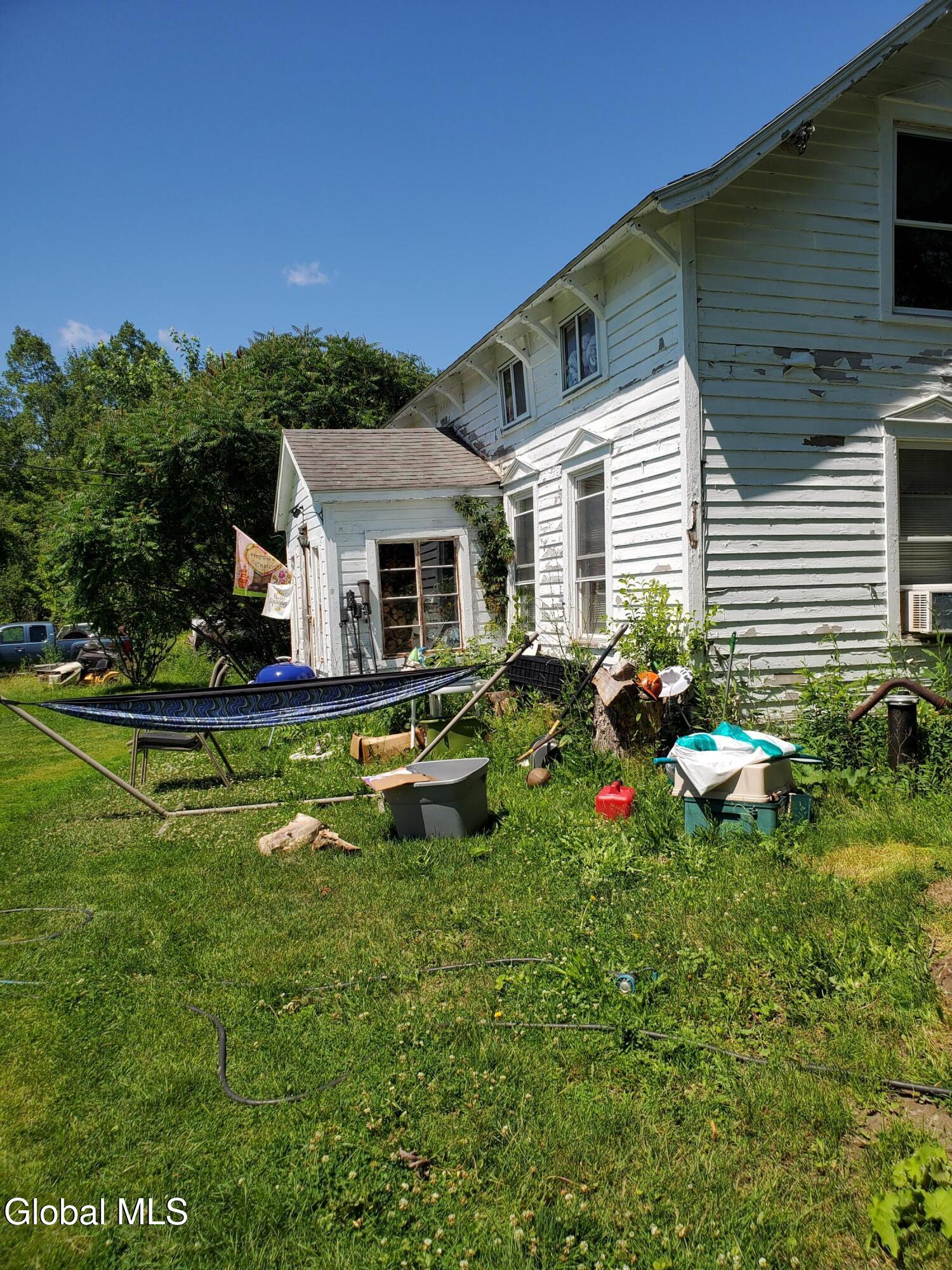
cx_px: 476
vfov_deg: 67.3
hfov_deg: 53.1
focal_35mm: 26
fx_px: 953
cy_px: 635
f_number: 2.4
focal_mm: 4.3
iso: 50
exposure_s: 1/1930
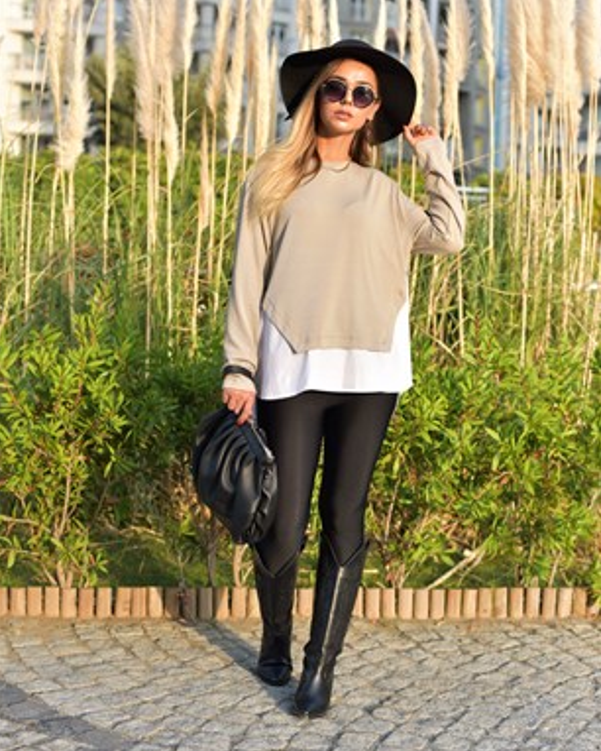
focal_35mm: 57
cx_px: 300
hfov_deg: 26.7
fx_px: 1266
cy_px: 389
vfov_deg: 33.0
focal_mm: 50
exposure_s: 1/3200
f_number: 3.2
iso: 1000
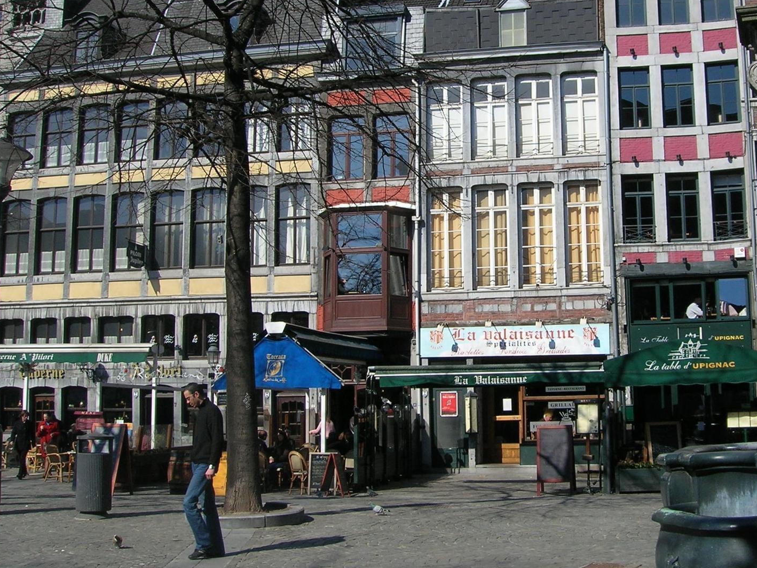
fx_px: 1006
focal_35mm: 46
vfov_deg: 31.5
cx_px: 497
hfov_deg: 40.8
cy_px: 242
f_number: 4.9
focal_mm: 5.7
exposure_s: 1/512
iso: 50
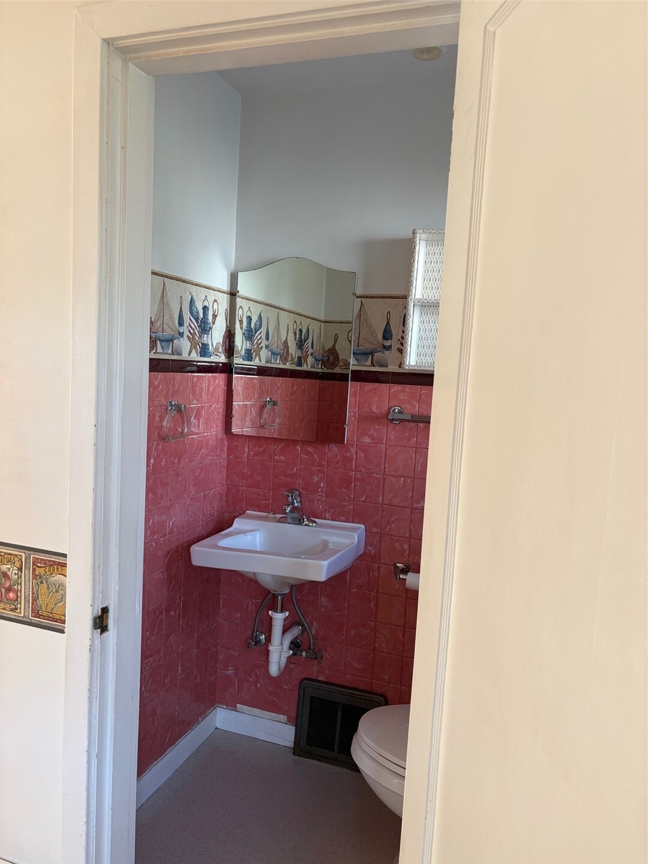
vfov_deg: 67.3
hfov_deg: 53.1
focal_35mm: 26
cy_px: 432
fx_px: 649
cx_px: 324
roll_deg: -3.2
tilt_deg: -4.5
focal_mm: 5.96
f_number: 1.6
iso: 125
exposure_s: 1/61
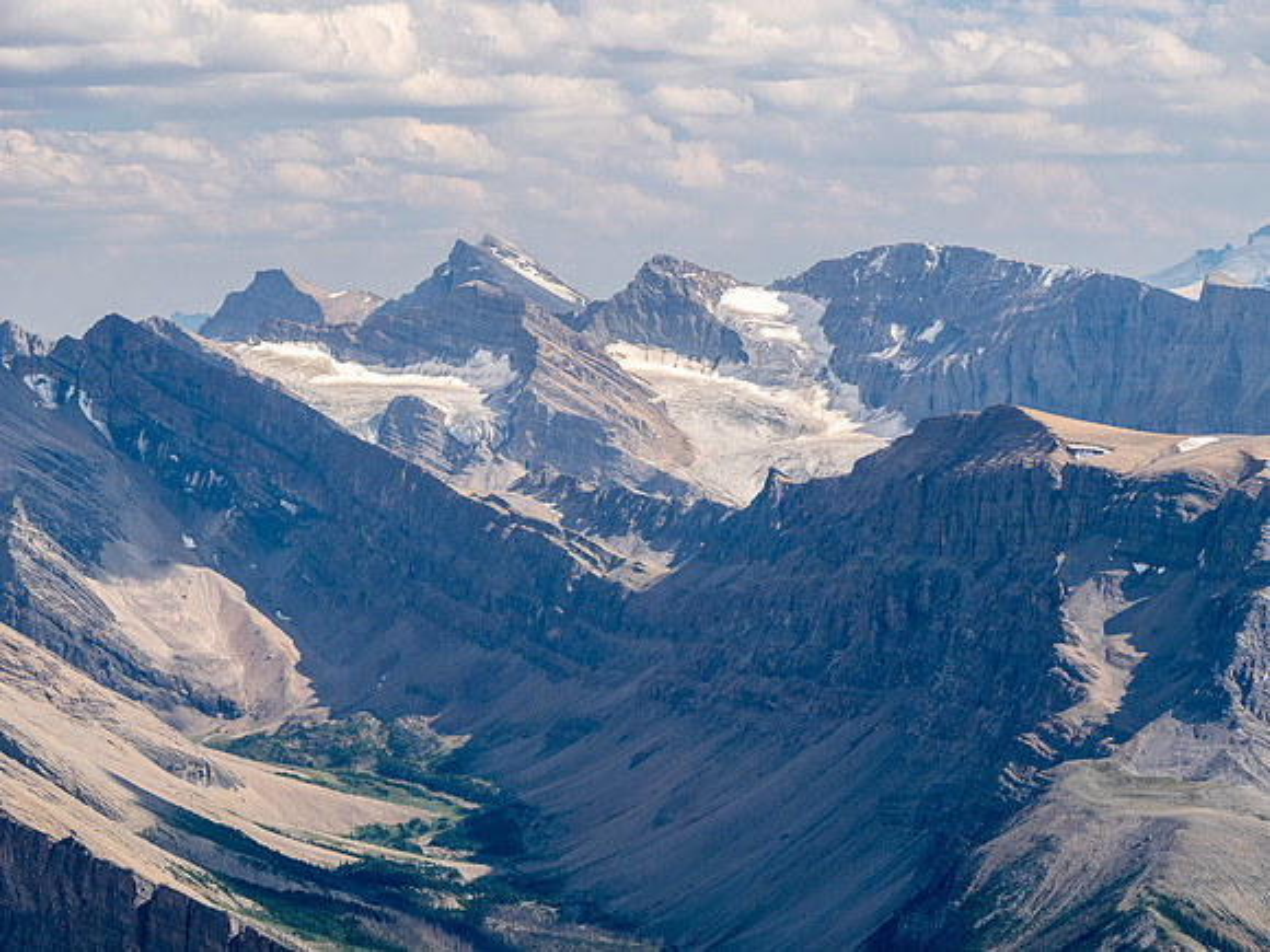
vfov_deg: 8.3
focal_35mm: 178
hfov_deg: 11.1
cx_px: 635
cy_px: 476
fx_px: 6531
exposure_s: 1/250
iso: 200
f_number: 8
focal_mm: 89
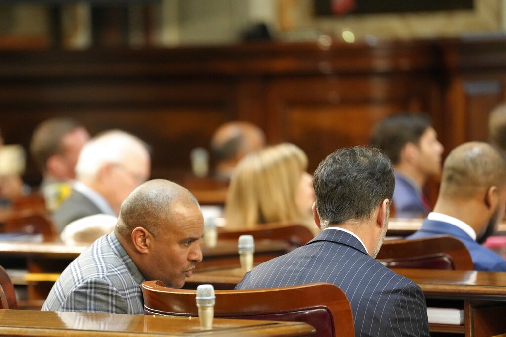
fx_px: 2811
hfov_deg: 10.3
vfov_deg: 6.9
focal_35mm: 200
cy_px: 168
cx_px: 253
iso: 4000
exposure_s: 1/200
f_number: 2.8
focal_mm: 200
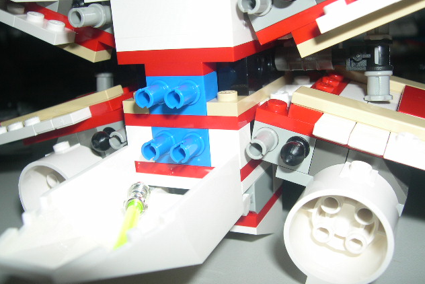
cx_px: 214
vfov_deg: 33.4
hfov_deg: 48.4
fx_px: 472
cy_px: 138
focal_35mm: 40
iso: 100
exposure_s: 1/60
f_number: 7.6
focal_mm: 8
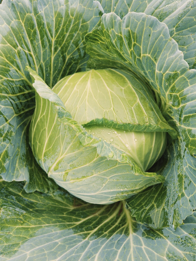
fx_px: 196
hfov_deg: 53.1
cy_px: 130
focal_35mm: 26
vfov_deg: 67.3
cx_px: 98
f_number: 1.8
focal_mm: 4.84
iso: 80
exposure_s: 1/198
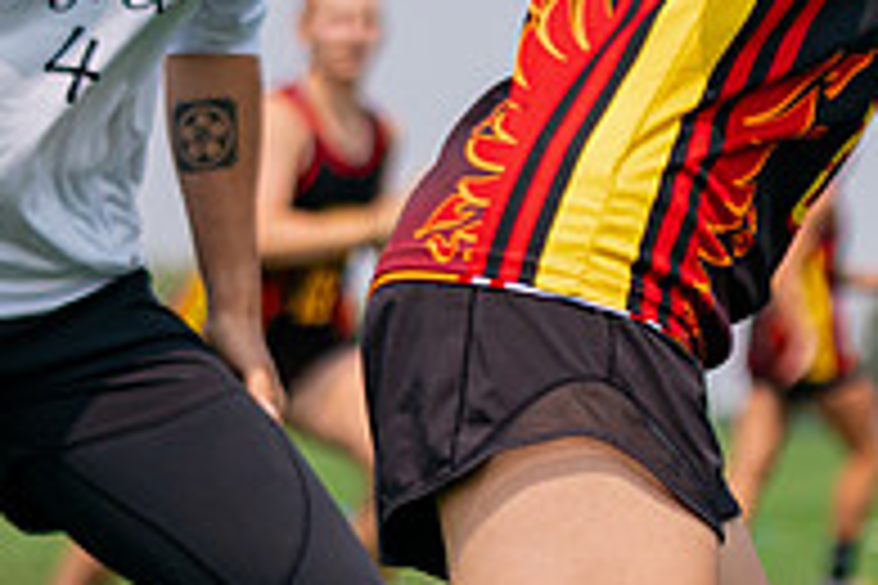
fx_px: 6902
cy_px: 237
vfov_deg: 4.9
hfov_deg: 7.3
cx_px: 580
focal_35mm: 283
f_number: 2.8
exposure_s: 1/8000
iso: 400
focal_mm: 71
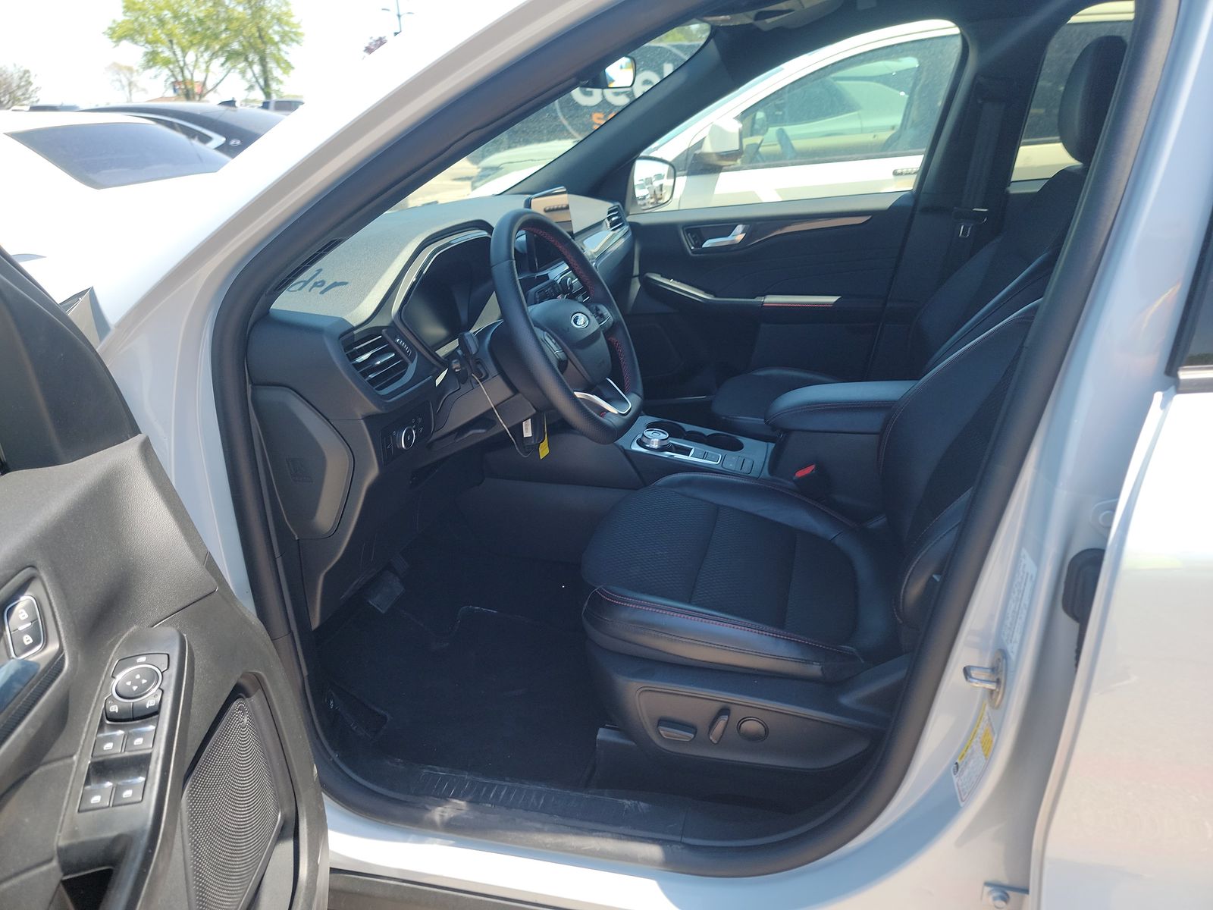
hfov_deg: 71.6
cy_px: 455
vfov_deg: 56.8
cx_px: 606
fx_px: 841
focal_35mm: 24
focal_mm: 6.7
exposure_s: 1/166
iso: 50
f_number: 1.8
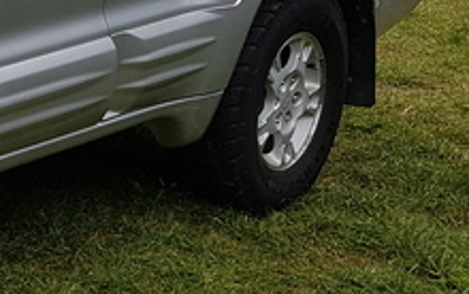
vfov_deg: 12.9
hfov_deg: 17.6
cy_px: -26
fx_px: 1279
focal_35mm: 100
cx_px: -324
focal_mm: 4.2
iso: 50
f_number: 1.7
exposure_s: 1/411
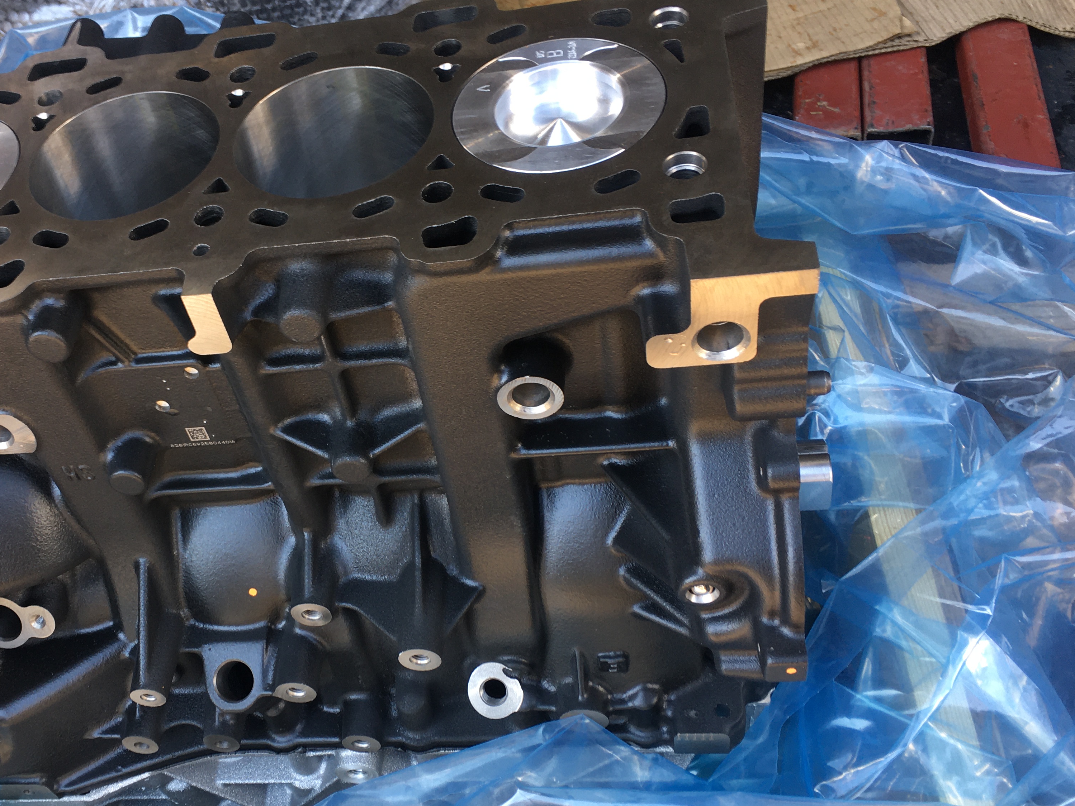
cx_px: 377
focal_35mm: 39
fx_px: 1211
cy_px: 462
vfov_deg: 36.8
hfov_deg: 47.2
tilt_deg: -47.0
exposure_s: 1/50
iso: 25
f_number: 2.2
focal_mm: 4.15
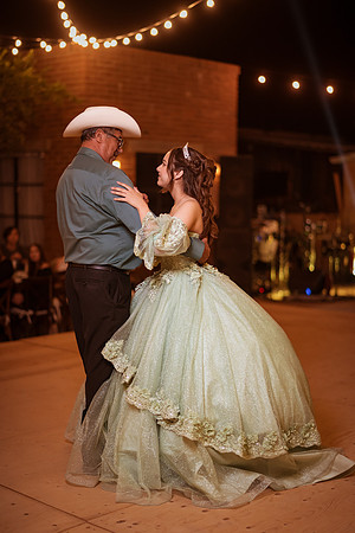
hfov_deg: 23.4
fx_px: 858
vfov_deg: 34.5
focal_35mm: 58
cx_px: 178
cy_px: 266
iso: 3200
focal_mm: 58
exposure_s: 1/400
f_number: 1.4
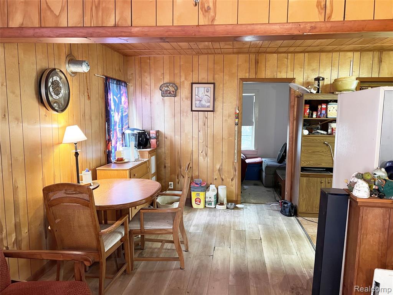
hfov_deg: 67.3
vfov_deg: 53.1
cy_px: 148
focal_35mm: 26
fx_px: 295
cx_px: 196
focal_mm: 5.7
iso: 400
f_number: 1.5
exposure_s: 1/60
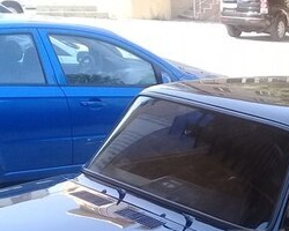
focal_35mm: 80
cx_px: 346
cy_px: 247
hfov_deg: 22.1
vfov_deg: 18.5
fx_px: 684
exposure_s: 1/185
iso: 50
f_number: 2.2
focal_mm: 3.3
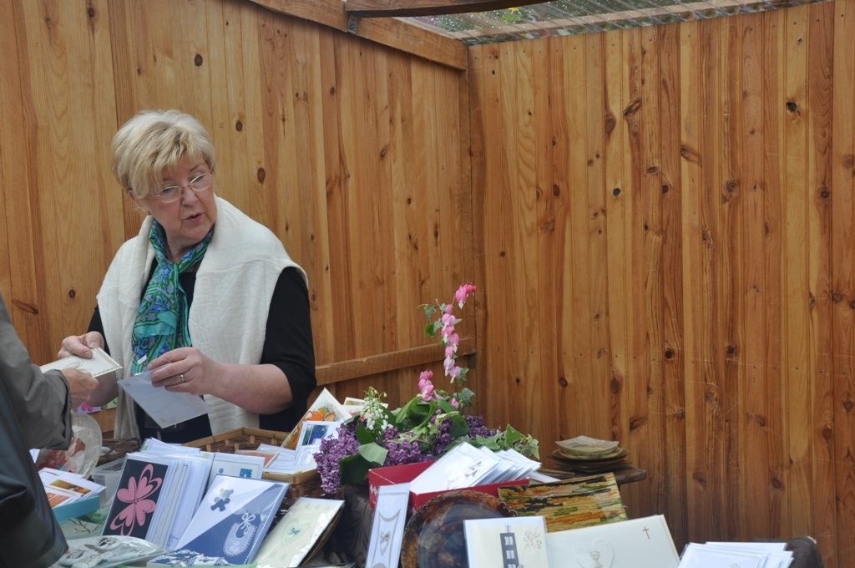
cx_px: 428
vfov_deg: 26.4
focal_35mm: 51
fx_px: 1210
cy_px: 284
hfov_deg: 38.9
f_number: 9
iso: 200
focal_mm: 34
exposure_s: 1/320
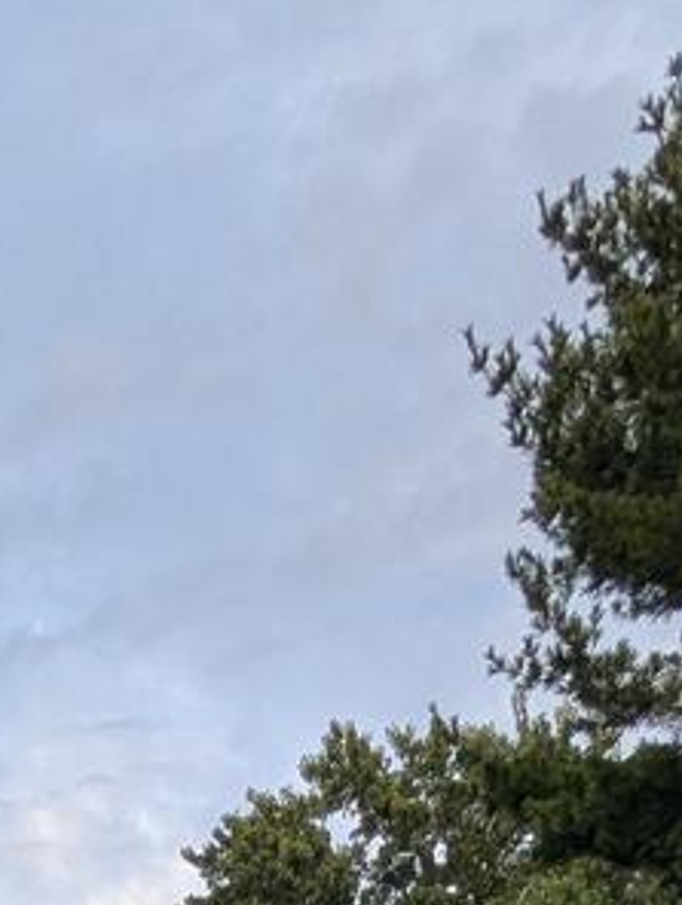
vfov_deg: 15.0
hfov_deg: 16.2
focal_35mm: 83
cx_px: -358
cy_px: 2131
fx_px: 2174
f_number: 2.2
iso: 50
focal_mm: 2.35
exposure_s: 1/344
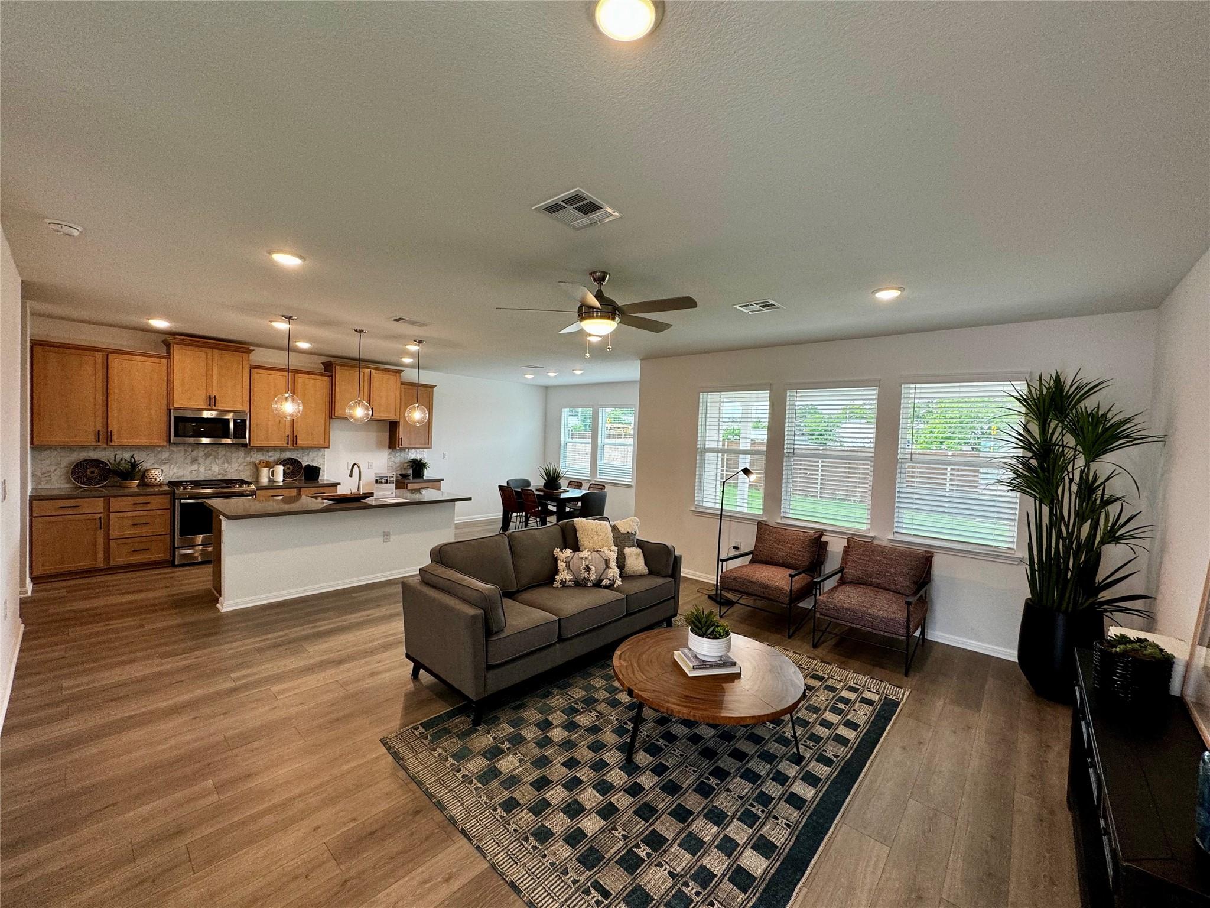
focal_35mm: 14
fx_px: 489
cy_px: 454
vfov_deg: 85.7
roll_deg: -2.3
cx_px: 605
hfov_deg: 102.1
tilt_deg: -1.8
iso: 100
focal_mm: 2.22
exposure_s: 1/120
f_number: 2.2
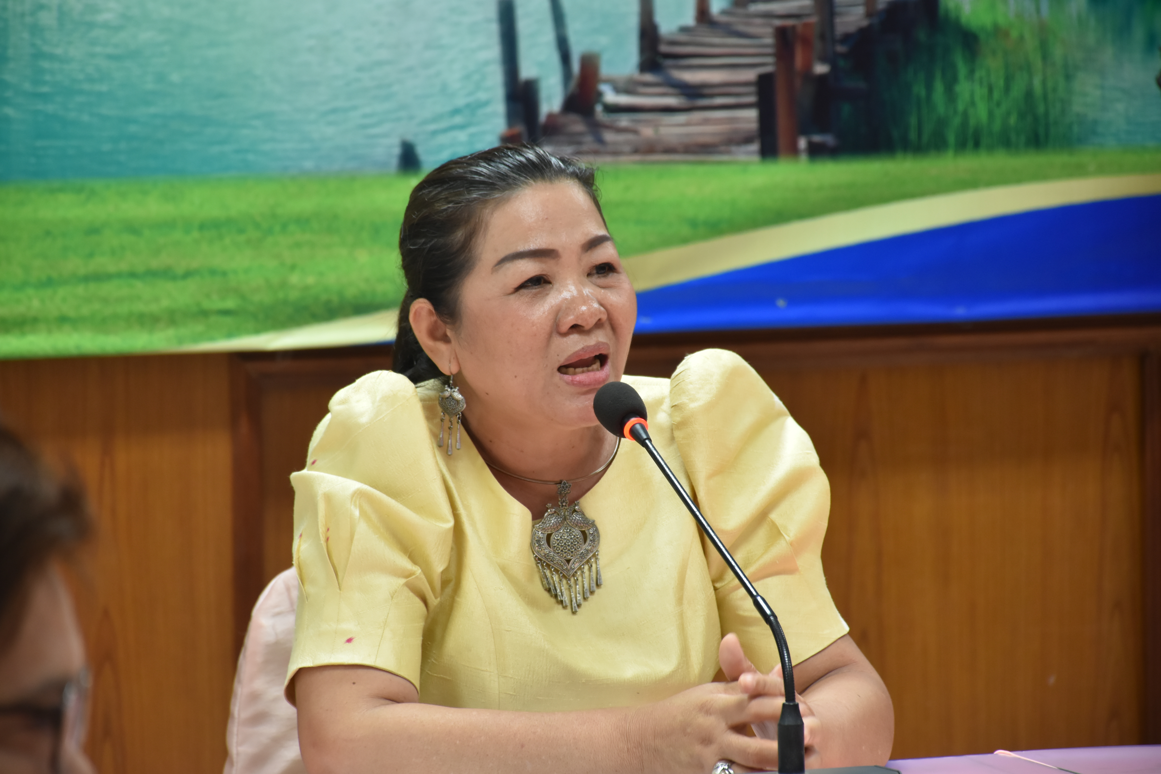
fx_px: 6772
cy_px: 387
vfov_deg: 6.5
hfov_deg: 9.8
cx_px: 580
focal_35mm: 210
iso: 800
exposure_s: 1/25
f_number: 5.6
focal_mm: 140
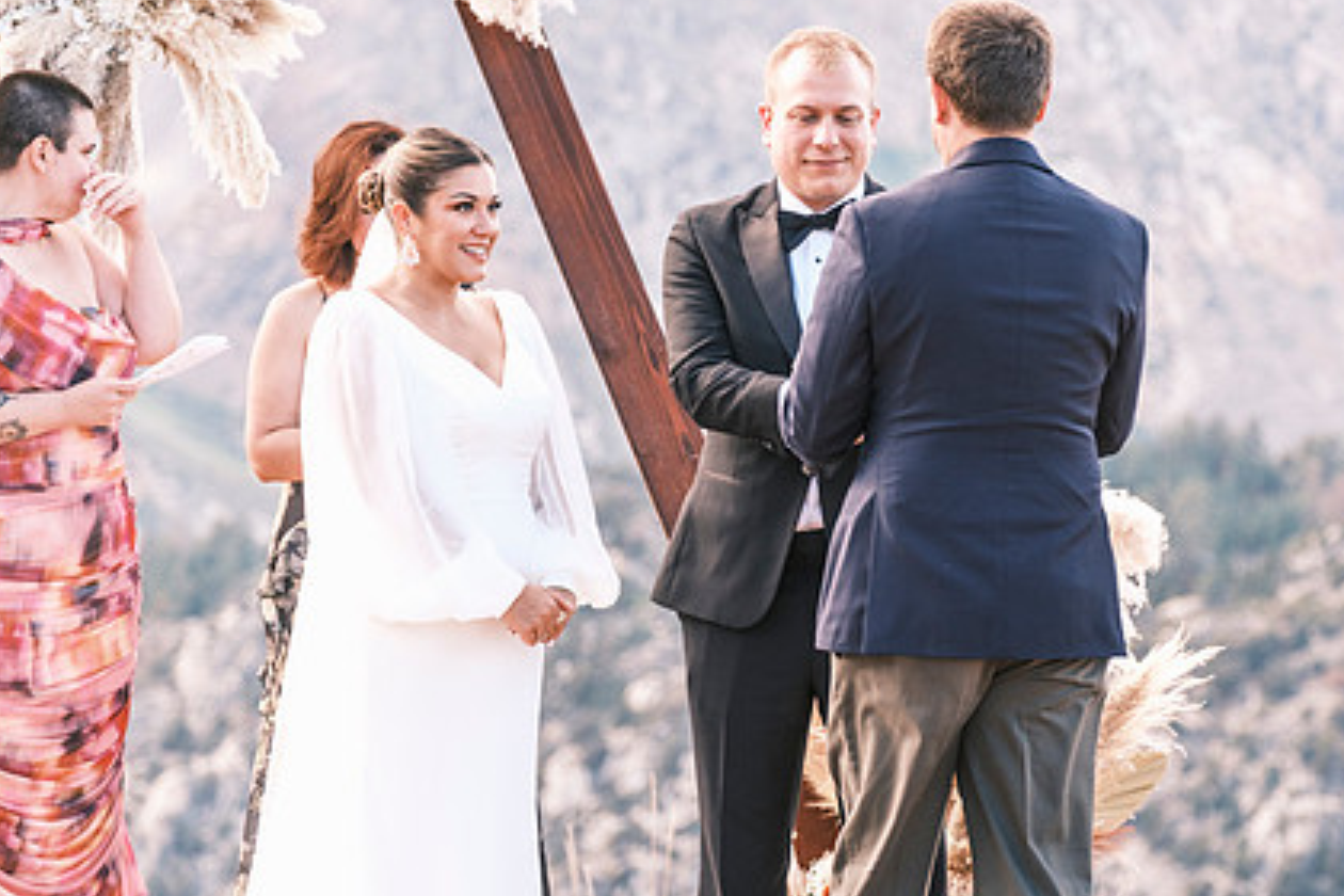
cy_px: 517
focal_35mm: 181
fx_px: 6757
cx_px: 912
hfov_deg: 11.3
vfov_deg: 7.6
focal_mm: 87.1
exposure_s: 1/500
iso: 400
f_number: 2.8
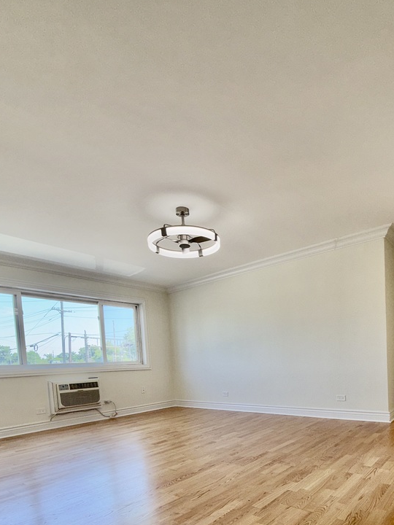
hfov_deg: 62.4
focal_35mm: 21
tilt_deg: -5.1
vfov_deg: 74.1
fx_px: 319
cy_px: 386
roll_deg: +1.9
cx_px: 250
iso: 16
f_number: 2.2
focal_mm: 2.22
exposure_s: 1/136
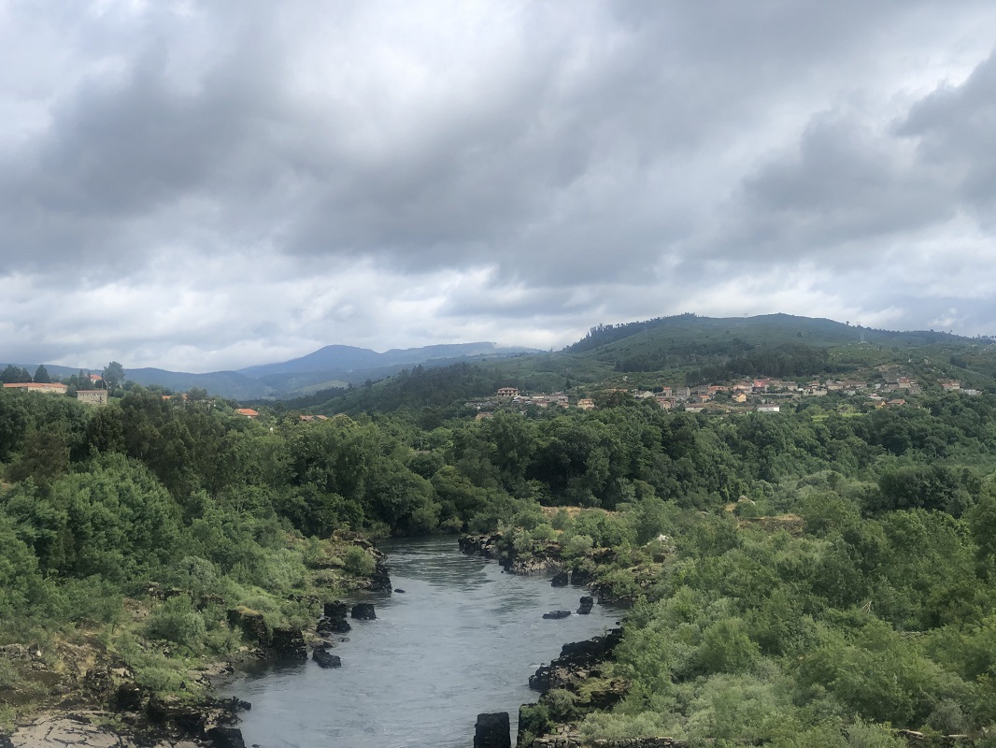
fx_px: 1640
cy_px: 374
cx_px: 498
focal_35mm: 57
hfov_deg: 33.8
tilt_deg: +1.9
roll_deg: -0.2
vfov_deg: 25.7
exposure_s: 1/800
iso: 20
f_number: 2.8
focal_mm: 6.6
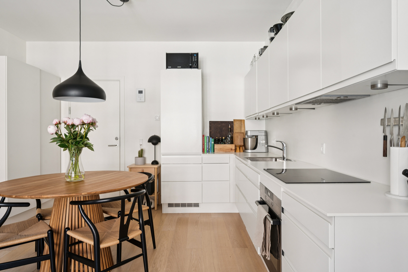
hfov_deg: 77.3
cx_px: 204
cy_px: 136
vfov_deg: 56.1
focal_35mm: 22
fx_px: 255
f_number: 9
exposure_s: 1/15
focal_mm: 22.5
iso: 640
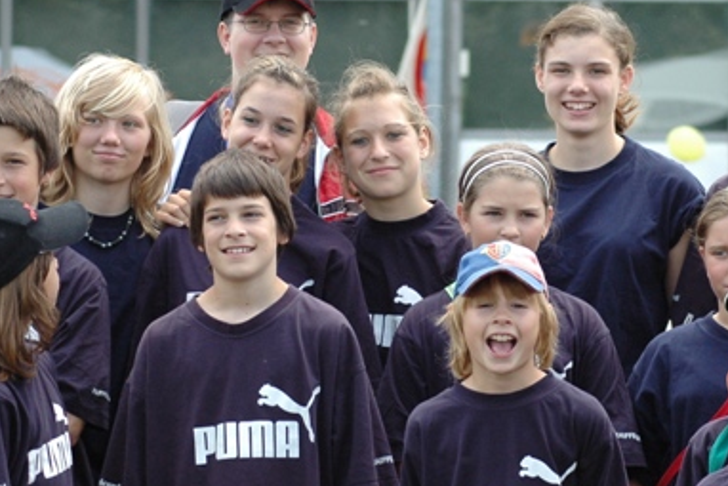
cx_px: 435
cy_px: 204
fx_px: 5077
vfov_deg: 5.5
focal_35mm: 251
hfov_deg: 8.2
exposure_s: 1/500
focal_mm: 100
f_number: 5.6
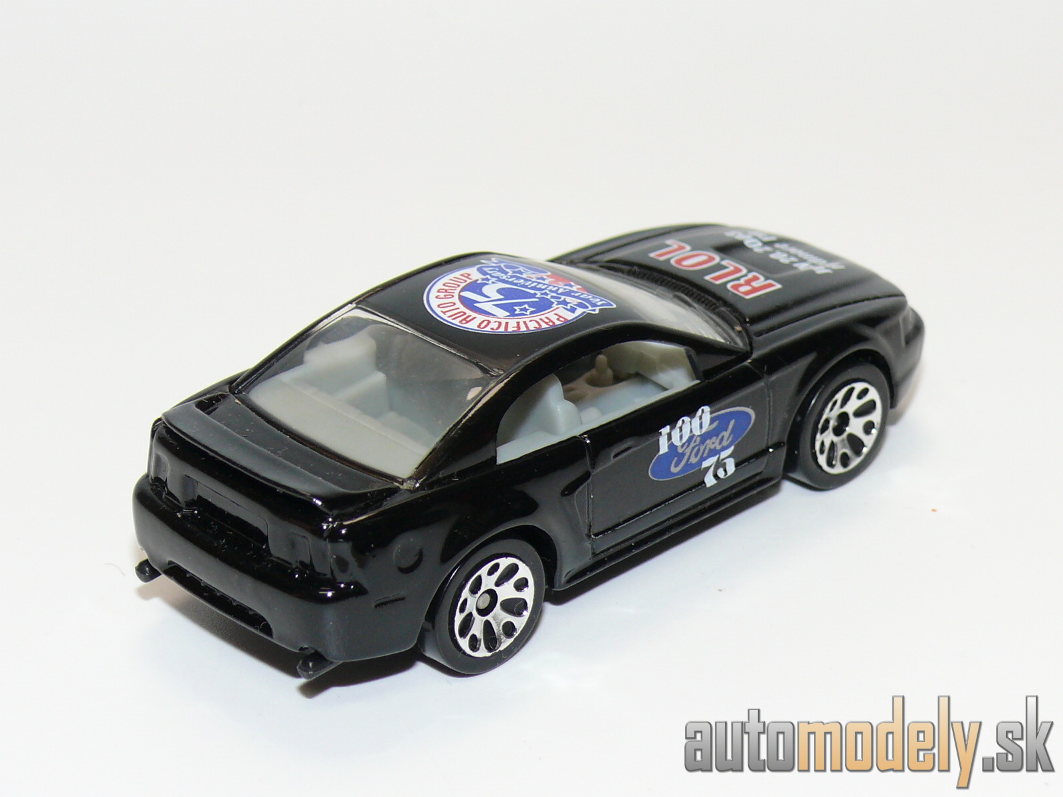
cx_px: 532
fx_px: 3163
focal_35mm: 103
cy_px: 398
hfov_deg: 19.1
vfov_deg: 14.4
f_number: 4
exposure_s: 1/30
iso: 100
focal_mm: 13.6
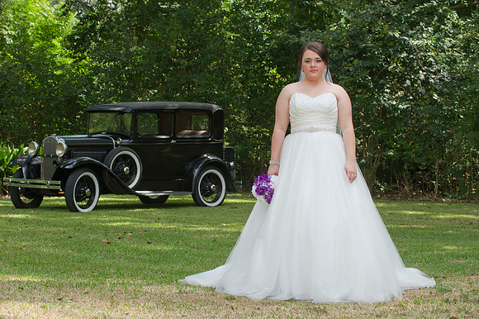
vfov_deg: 15.9
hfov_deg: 23.7
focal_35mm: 86
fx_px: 1144
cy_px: 160
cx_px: 240
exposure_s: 1/125
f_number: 6.3
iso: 320
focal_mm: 86
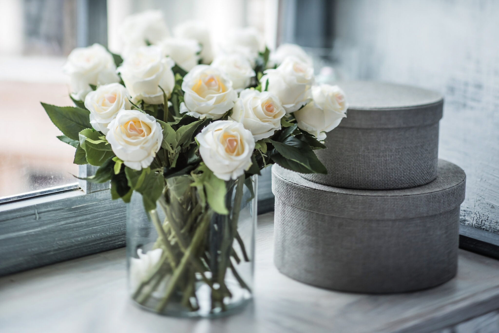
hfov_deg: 22.6
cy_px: 166
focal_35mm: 90
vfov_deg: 15.2
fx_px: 1248
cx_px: 250
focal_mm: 90
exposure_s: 1/100
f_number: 2.8
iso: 640
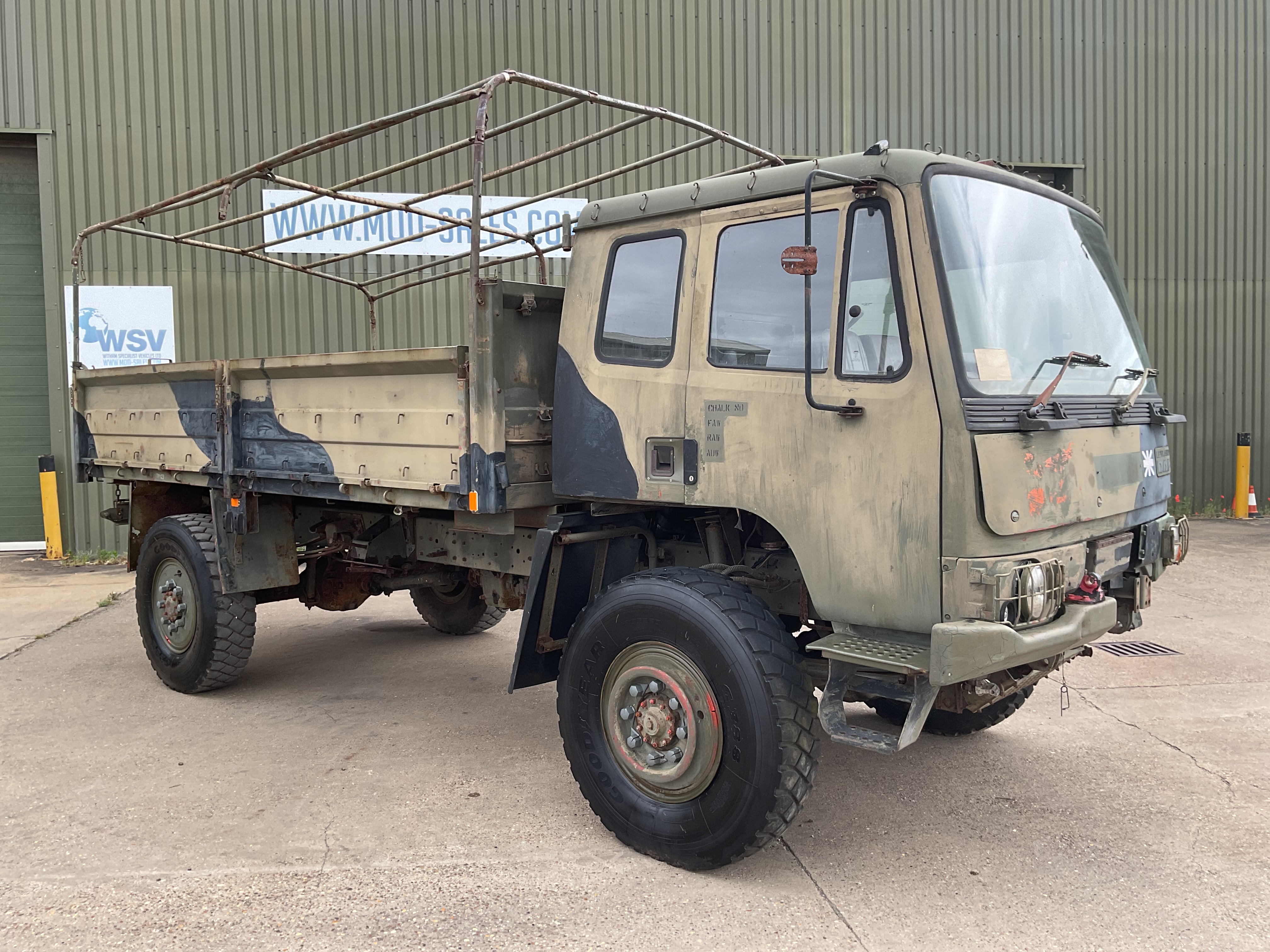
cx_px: 635
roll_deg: +1.2
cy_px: 476
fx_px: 1064
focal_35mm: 29
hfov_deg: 61.7
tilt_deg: -3.2
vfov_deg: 48.2
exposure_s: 1/391
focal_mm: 3
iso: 16
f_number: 1.8
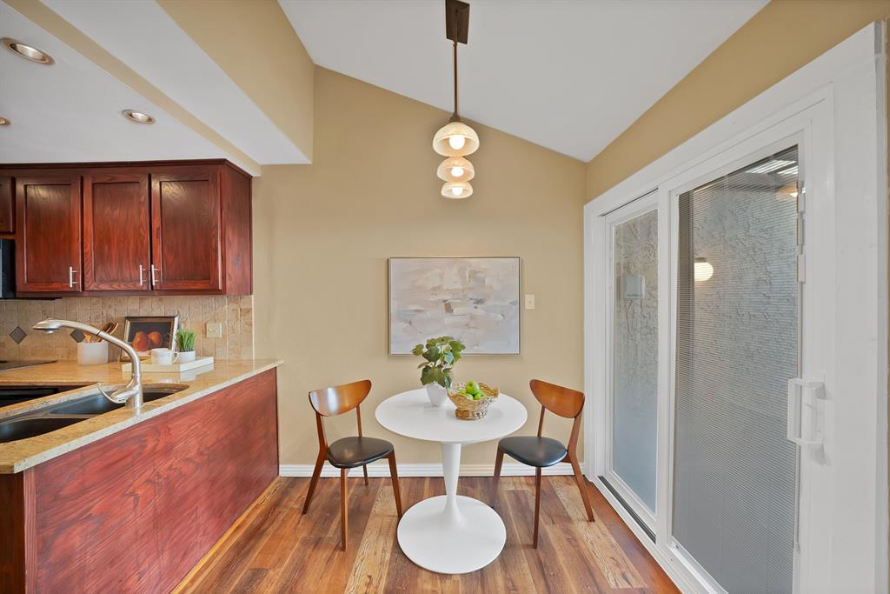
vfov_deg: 90.0
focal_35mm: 12
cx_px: 445
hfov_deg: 112.6
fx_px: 297
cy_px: 297
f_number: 9
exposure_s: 1/2.5
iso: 640
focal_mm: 12
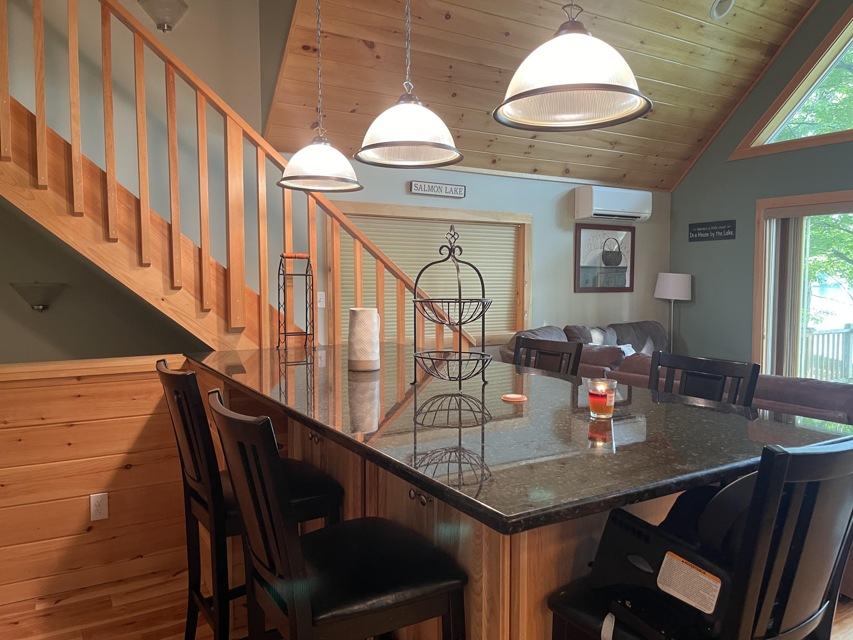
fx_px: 641
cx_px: 426
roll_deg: +0.7
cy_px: 320
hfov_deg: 67.3
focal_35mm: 26
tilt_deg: -4.5
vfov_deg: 53.1
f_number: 1.6
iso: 250
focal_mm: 5.1
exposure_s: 1/60
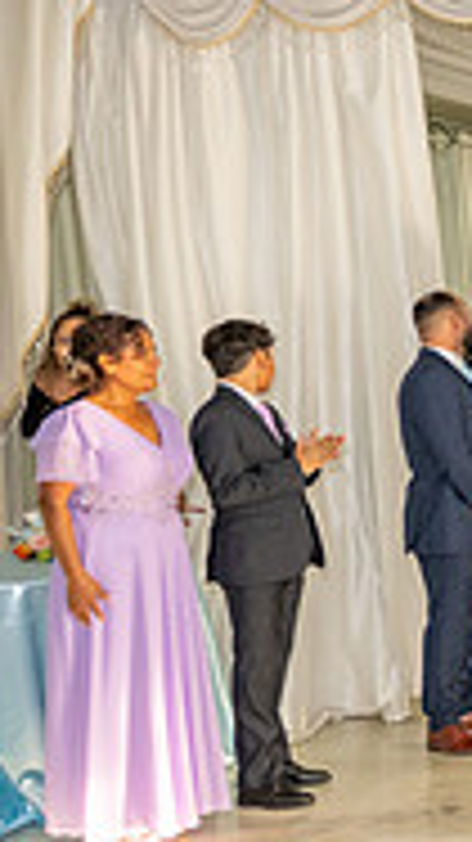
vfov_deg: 27.2
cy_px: 353
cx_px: 1182
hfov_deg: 12.0
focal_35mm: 78
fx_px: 1738
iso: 1000
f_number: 3.2
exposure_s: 1/160
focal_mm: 24
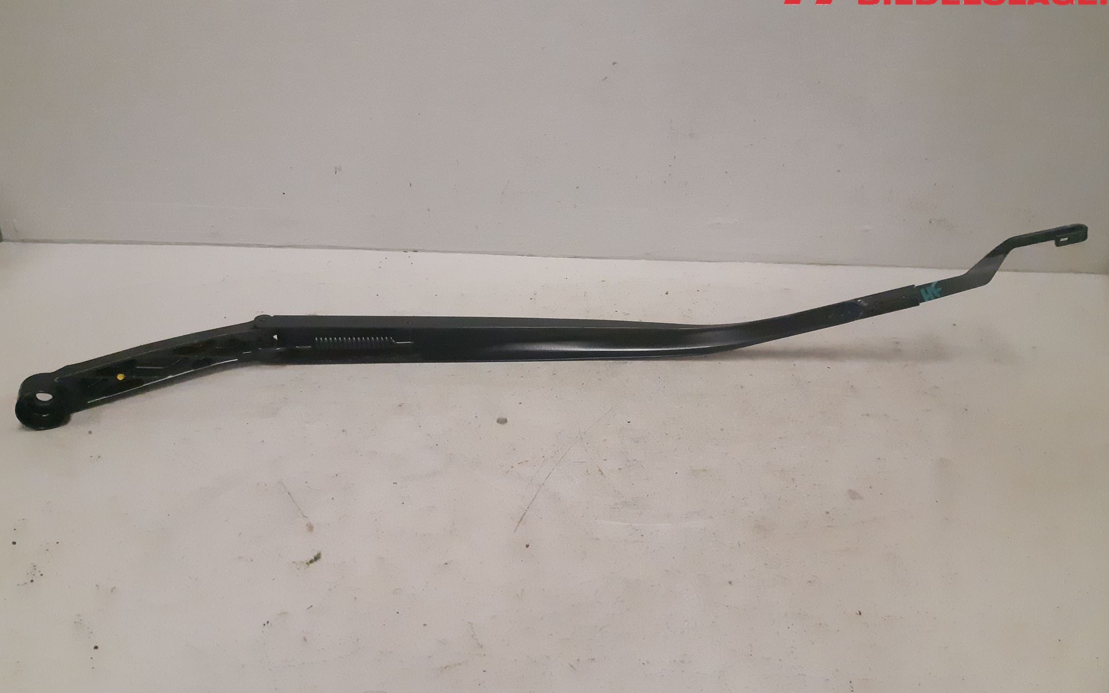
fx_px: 846
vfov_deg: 44.5
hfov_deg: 66.5
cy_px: 334
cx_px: 558
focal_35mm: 28
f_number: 1.7
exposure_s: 1/269
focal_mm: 3.93
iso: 800
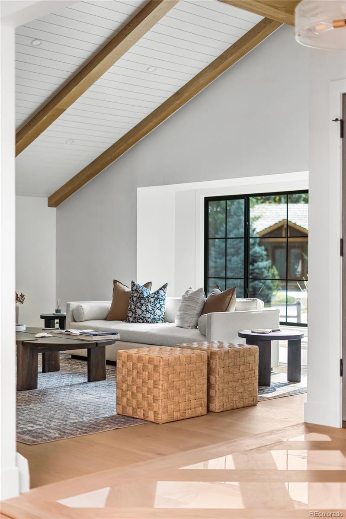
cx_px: 173
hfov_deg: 27.0
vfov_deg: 39.6
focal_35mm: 50
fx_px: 721
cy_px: 260
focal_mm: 50
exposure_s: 1/160
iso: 400
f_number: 1.8
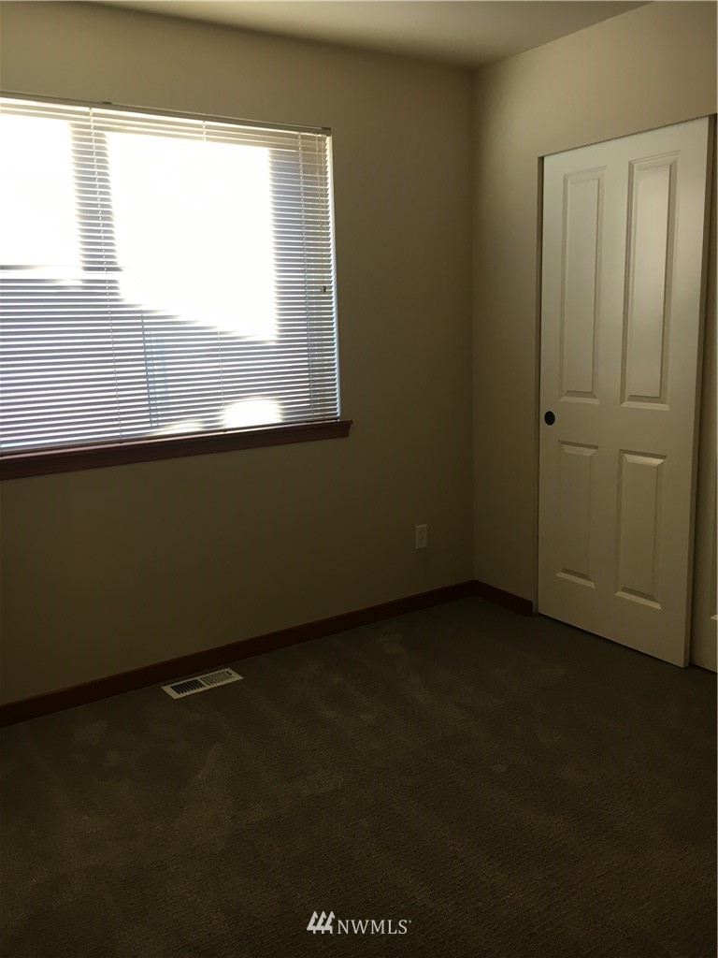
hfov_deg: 48.2
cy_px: 479
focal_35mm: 29
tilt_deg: -8.3
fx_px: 802
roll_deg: +1.2
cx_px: 359
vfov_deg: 61.7
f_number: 2.2
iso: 32
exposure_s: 1/33
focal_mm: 4.15
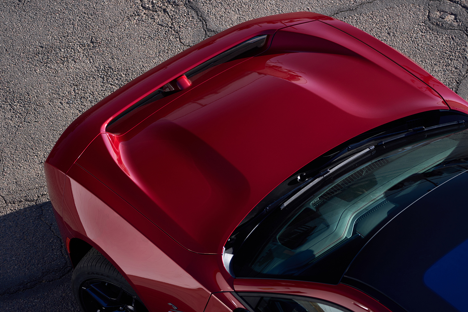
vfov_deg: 9.7
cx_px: 234
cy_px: 156
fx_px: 1833
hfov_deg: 14.6
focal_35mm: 141
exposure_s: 1/250
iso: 200
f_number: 5
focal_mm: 141
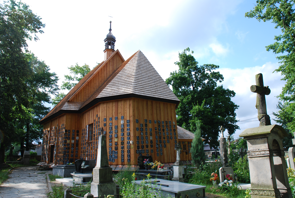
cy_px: 99
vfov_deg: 48.0
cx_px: 148
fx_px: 222
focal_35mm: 27
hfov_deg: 67.3
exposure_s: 1/160
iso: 200
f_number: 9
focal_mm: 18
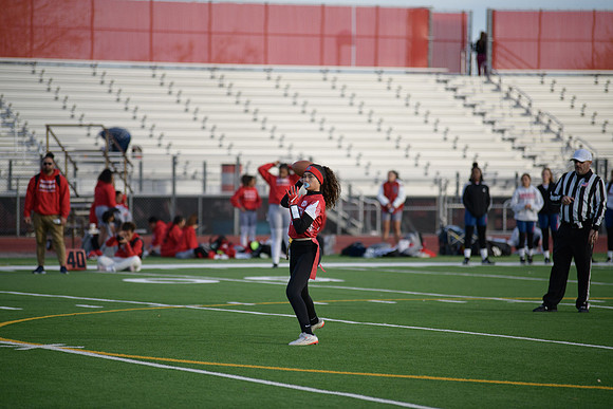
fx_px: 3236
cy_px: 204
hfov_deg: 10.8
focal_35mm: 190
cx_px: 306
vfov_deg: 7.2
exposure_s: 1/4000
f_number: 2.8
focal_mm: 190
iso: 640
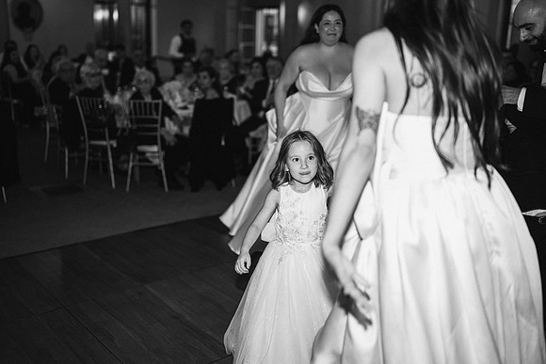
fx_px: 574
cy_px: 167
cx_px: 251
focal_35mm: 38
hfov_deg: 50.9
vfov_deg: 35.2
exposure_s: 1/125
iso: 1600
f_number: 1.4
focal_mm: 35
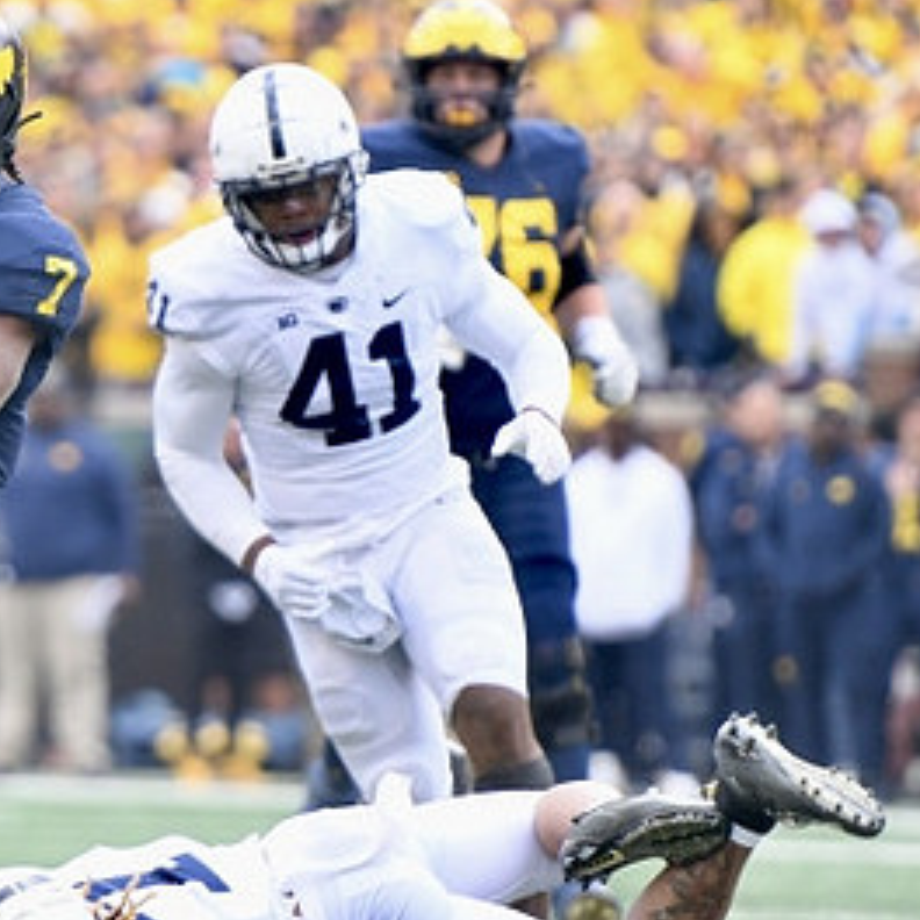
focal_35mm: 559
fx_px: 16808
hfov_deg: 3.1
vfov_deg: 3.1
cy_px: 512
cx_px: -49
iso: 500
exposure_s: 1/1000
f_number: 2.8
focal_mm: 200
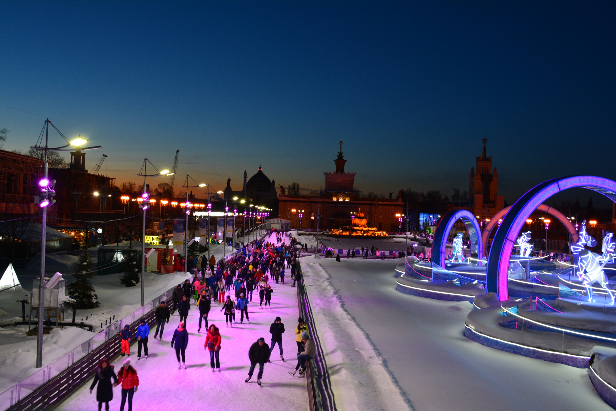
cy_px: 206
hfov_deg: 53.1
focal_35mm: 36
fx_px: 616
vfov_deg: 36.9
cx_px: 308
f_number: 8
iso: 640
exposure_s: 1/15
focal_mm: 24
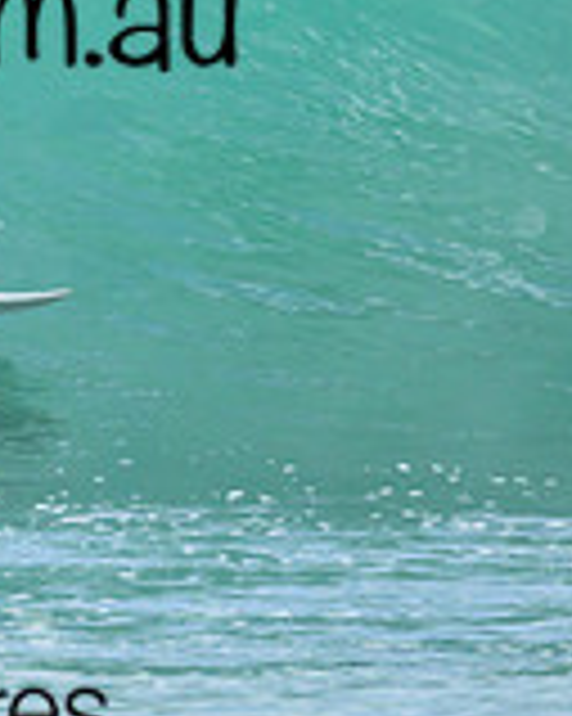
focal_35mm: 3763
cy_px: -203
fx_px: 79706
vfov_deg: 0.5
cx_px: -166
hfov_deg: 0.4
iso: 400
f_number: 6.3
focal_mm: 800
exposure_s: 1/2500
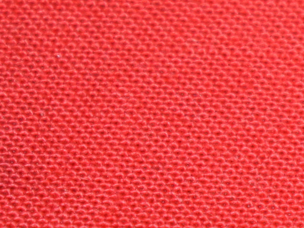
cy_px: -205
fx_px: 3966
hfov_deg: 4.3
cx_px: 857
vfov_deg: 3.3
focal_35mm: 452
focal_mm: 55
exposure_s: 1/60
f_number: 5.6
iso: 800
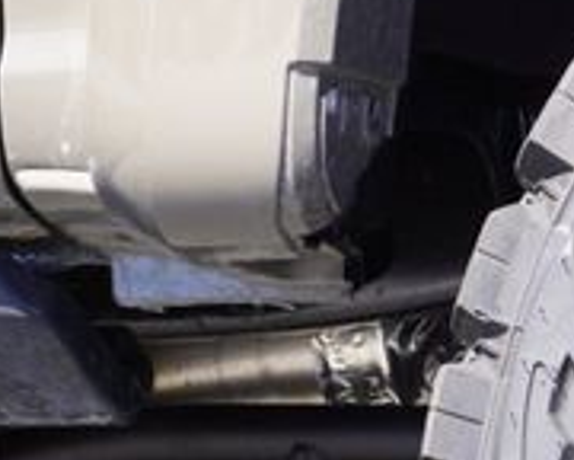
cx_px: 1209
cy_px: 585
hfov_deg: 10.4
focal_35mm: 169
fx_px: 2866
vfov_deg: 9.0
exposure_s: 1/100
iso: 100
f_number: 6.3
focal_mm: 21
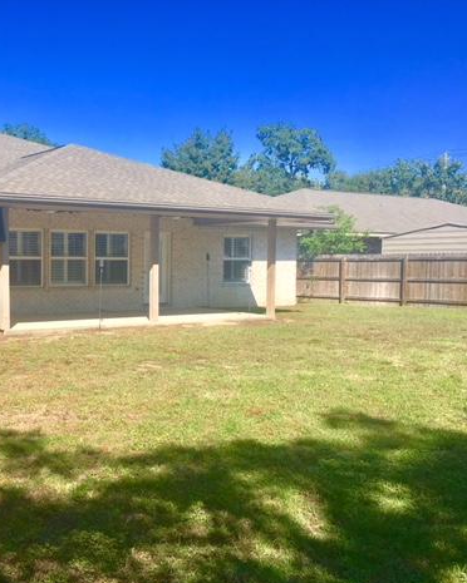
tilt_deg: -0.9
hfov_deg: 37.2
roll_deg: -0.4
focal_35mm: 39
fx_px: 674
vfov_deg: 46.8
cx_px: 108
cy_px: 298
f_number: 2.2
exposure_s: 1/1221
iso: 25
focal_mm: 4.15
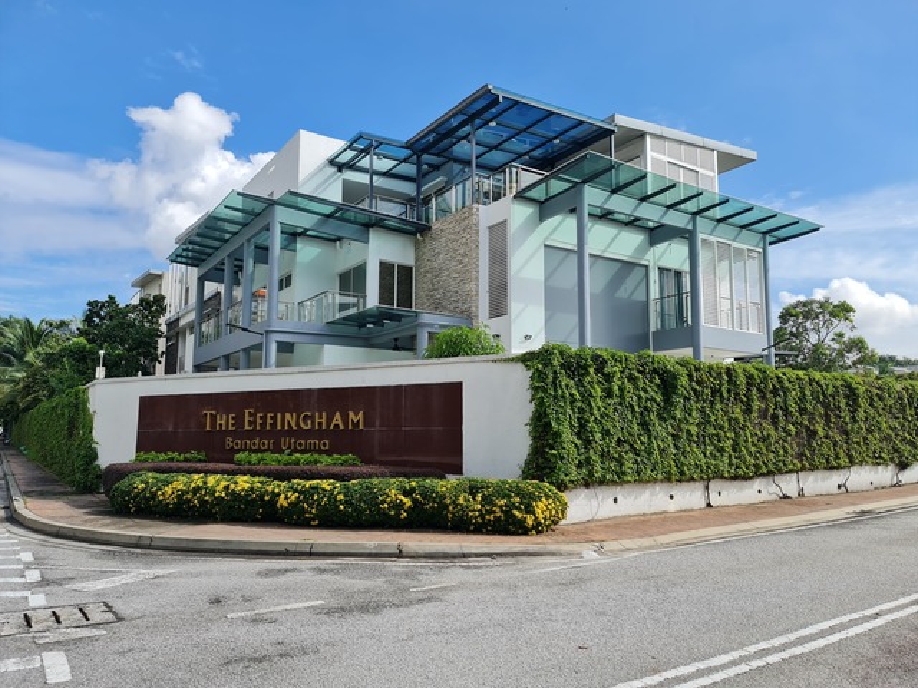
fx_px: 663
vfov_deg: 54.9
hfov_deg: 69.4
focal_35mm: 25
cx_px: 459
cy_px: 344
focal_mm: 7
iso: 50
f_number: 1.8
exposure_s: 1/904
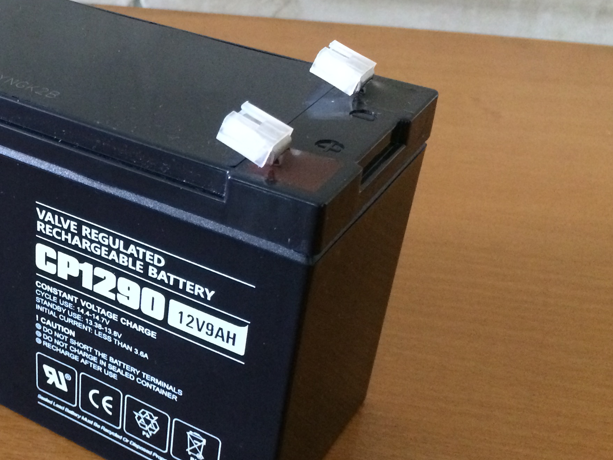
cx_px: 84
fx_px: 956
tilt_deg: -30.7
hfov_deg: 34.0
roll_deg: -1.1
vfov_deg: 27.0
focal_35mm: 54
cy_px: 259
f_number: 2.2
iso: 320
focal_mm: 4.15
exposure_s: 1/17
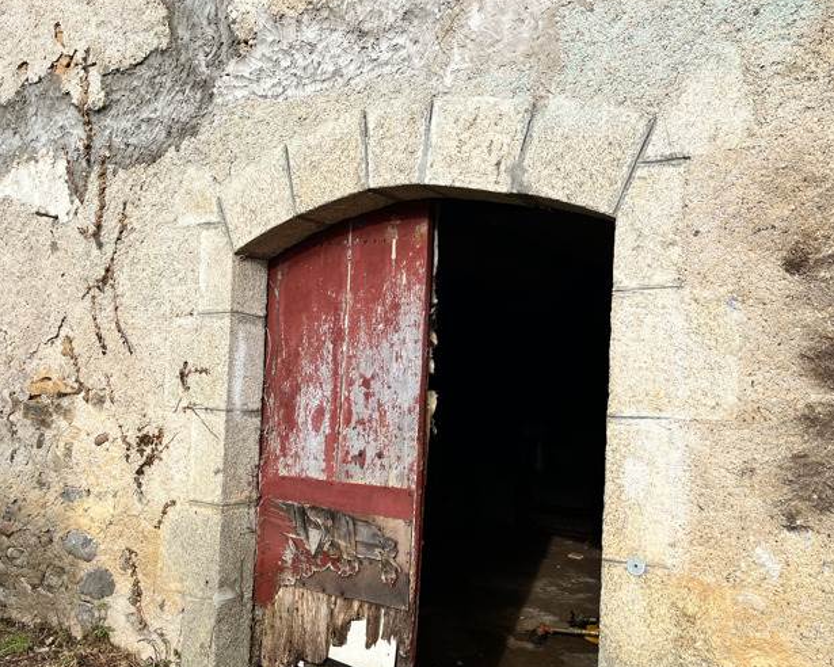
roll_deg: -1.5
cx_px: 453
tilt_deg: +1.2
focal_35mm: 33
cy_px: 393
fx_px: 815
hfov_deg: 54.1
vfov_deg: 44.4
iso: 50
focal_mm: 5.1
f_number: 1.6
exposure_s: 1/1086
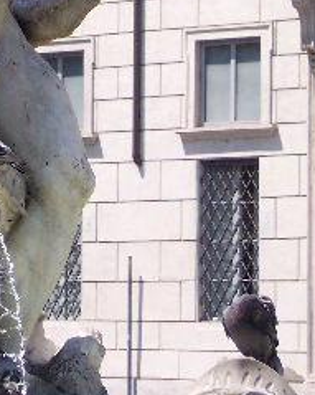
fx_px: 3253
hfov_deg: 5.5
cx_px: -35
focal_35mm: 279
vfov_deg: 6.9
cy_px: 58
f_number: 4.8
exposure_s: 1/700
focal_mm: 24
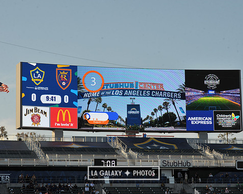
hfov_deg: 16.6
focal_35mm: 116
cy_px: 97
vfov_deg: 13.3
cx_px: 124
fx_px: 835
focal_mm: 102
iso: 400
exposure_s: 1/500
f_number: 11
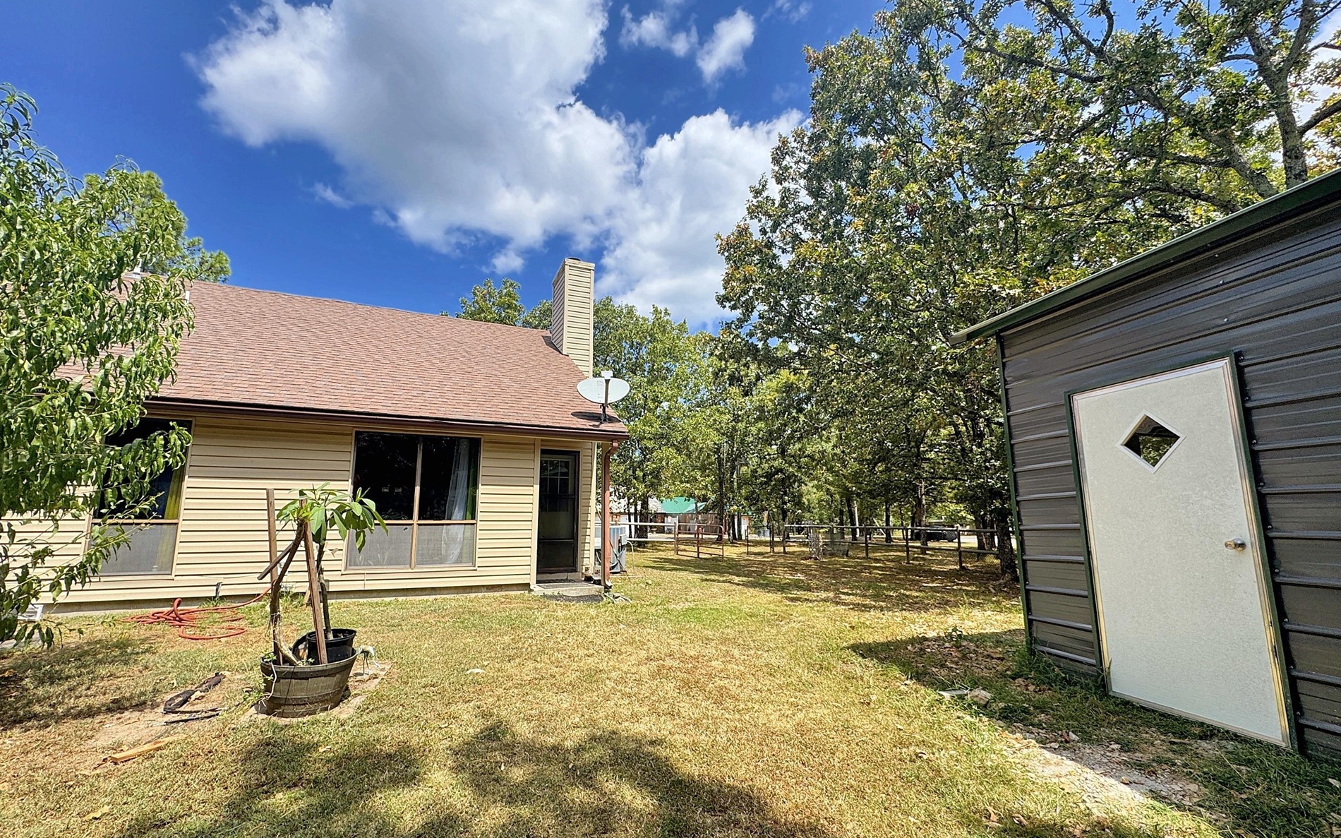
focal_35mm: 15
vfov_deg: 74.7
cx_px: 665
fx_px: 548
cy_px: 445
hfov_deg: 101.5
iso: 40
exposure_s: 1/1256
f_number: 2.2
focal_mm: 2.2
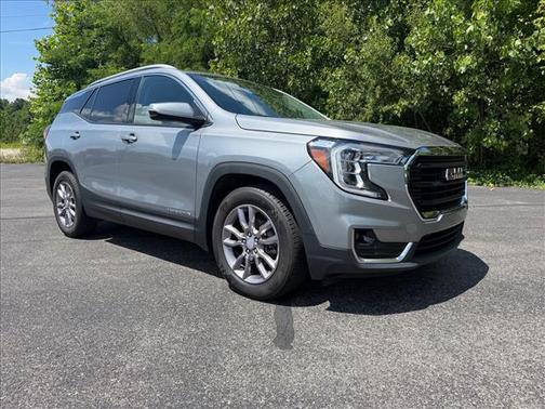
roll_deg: +0.1
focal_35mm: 24
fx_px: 378
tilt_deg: -12.4
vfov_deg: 56.8
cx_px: 272
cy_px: 204
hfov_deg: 71.6
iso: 80
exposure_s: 1/3279
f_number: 1.78
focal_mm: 6.76
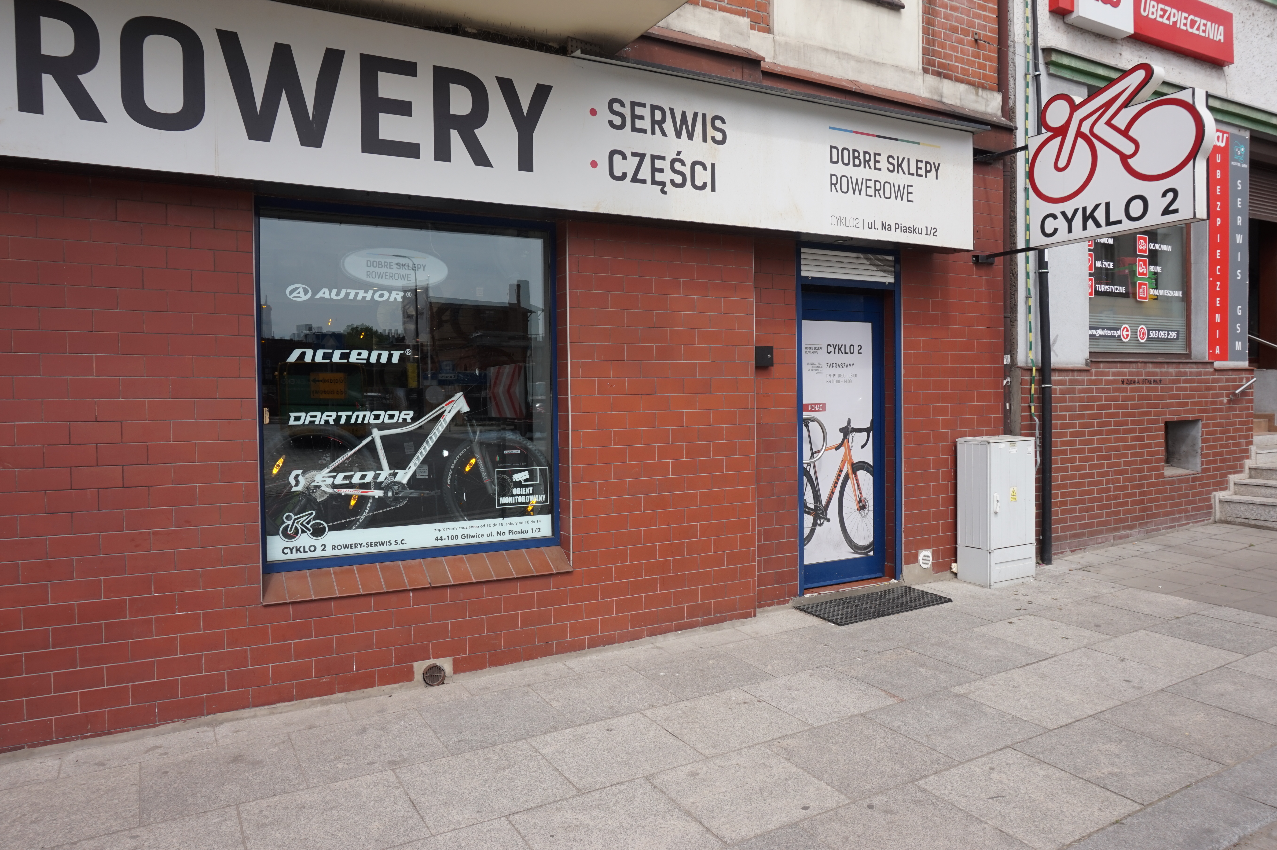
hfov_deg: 73.8
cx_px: 638
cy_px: 425
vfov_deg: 53.1
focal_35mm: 24
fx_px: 851
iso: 100
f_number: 10
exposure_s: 1/160
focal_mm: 16
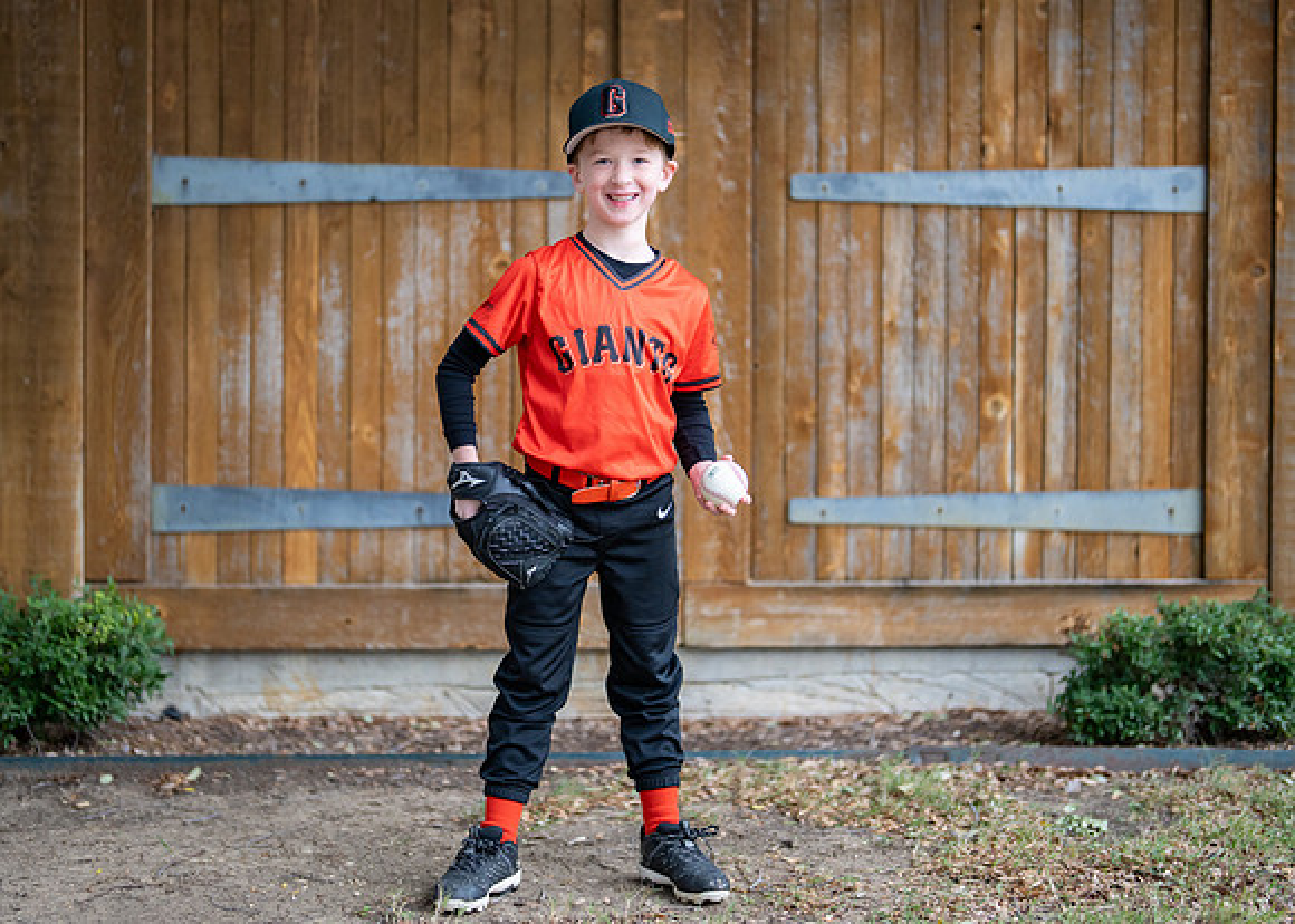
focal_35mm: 65
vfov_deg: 21.9
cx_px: 609
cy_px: 412
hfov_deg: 30.4
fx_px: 2385
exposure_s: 1/800
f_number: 1.2
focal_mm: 50
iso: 400
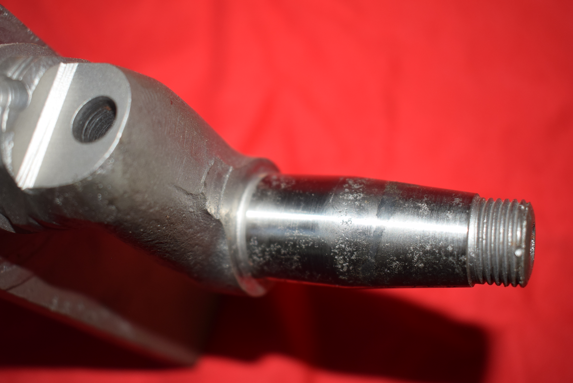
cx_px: 286
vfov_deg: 30.9
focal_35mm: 44
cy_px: 192
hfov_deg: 44.9
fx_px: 693
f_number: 5
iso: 400
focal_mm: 29
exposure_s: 1/200
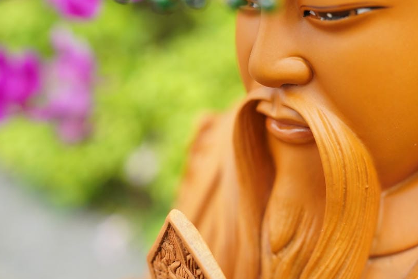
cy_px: 74
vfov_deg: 25.7
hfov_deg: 37.4
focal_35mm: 52
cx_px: 308
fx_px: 604
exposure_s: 1/1250
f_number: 4
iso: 1600
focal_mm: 35
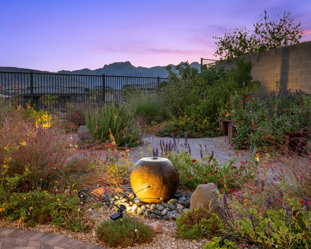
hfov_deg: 44.3
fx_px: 377
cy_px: 107
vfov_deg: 36.4
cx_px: 108
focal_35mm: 41
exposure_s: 1/1.67
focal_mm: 30
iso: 800
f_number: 8
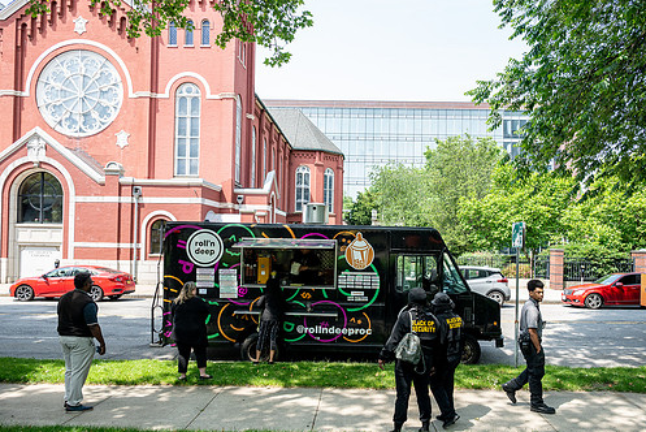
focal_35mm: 28
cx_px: 346
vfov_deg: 46.4
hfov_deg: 65.4
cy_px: 232
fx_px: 503
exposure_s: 1/800
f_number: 4
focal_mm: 24
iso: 400
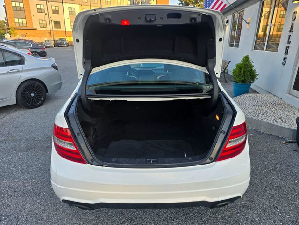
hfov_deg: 73.9
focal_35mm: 23
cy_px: 112
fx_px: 199
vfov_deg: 58.9
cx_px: 150
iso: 16
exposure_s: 1/180
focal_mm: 6.3
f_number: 1.7
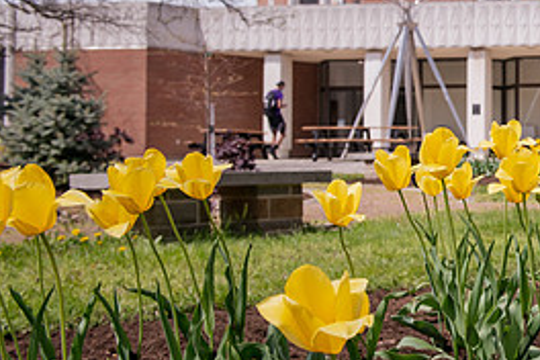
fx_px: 1155
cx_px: 583
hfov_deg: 24.7
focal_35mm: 77
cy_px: 128
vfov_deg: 17.7
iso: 200
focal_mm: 35
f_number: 7.1
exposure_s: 1/320
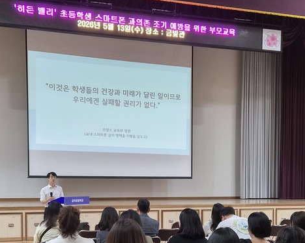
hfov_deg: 38.8
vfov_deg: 30.5
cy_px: 201
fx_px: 433
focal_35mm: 48
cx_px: 164
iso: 250
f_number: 1.8
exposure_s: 1/120
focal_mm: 5.4
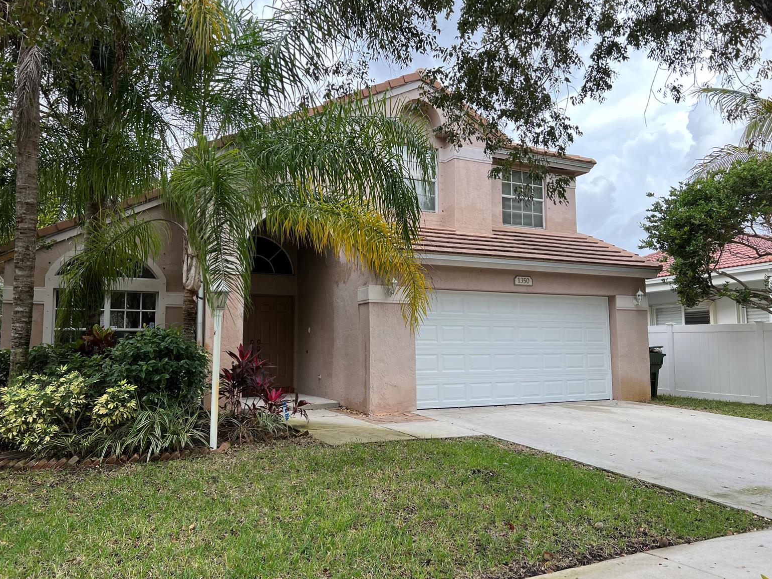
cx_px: 377
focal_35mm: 27
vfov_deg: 51.4
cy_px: 294
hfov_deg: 65.3
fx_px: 602
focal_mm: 5.7
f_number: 1.5
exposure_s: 1/780
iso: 50
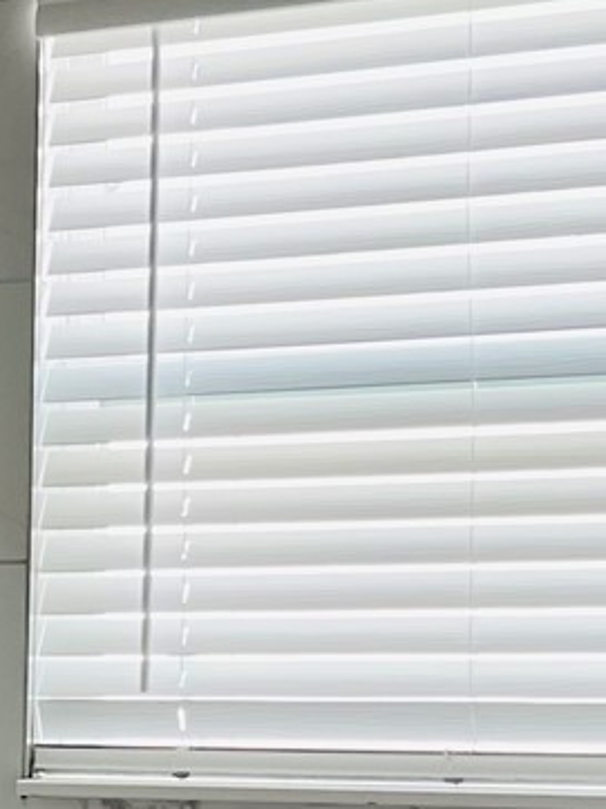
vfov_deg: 16.9
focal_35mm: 115
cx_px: -557
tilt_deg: -2.0
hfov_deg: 11.7
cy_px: 746
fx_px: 2687
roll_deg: +0.3
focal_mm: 5.1
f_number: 1.6
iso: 80
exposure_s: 1/120
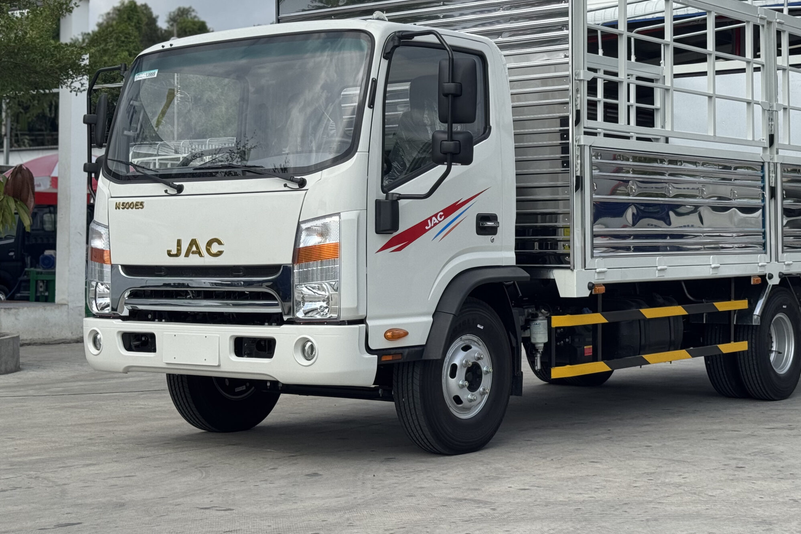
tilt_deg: +2.4
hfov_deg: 31.3
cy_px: 165
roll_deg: -0.6
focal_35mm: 64
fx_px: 1424
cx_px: 478
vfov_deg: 21.1
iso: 64
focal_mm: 6.76
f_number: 1.78
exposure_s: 1/3425
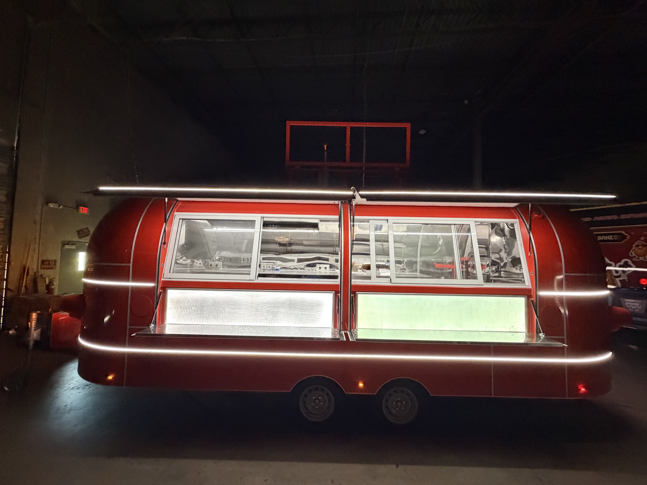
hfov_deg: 102.1
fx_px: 262
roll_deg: -1.9
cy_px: 242
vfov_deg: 85.7
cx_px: 324
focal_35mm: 14
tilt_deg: +2.2
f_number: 2.2
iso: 800
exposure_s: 1/60
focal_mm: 2.22
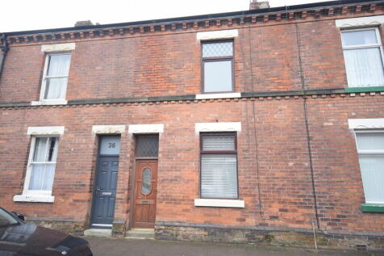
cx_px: 192
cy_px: 128
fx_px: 208
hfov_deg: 85.4
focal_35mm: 20
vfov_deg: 63.2
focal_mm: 13
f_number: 5.6
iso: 400
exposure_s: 1/125
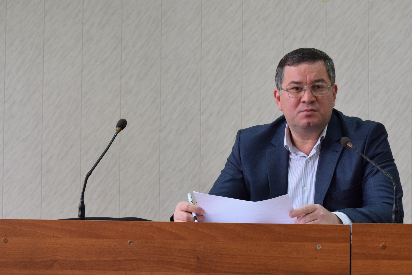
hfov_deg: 17.4
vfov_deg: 11.7
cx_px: 258
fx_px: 1348
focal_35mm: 118
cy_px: 143
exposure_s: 1/30
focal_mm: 55
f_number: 5.6
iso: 640
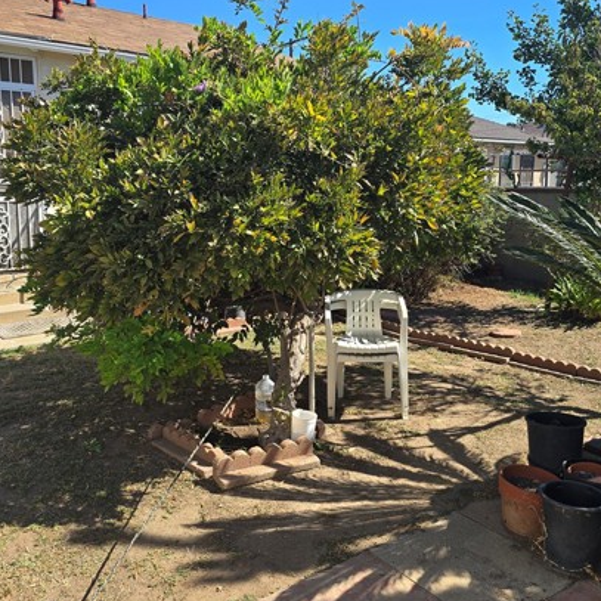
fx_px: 629
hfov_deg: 51.1
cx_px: 295
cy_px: 251
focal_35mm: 32
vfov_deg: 50.9
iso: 12
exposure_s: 1/423
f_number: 1.7
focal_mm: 6.3
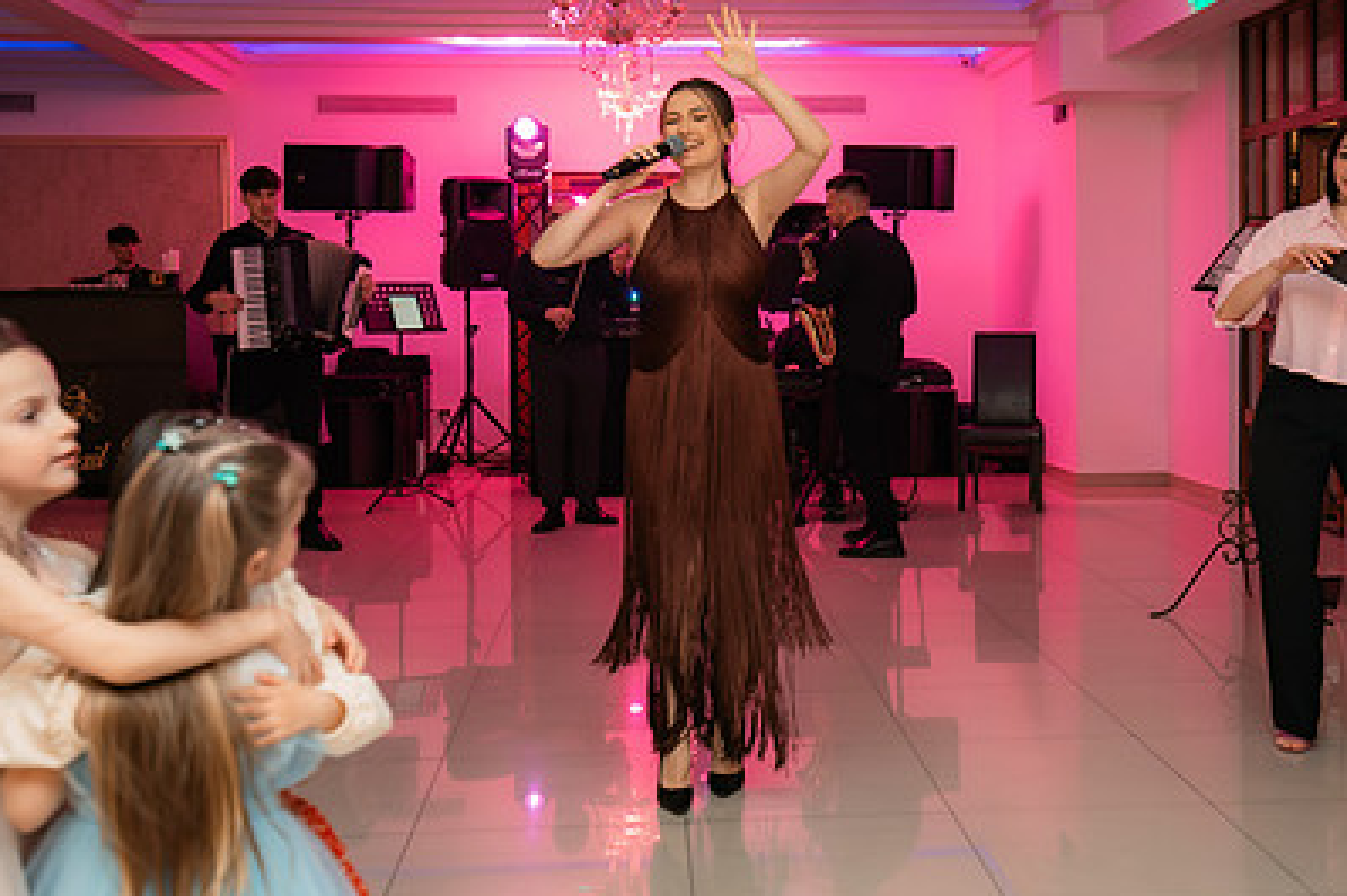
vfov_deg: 29.7
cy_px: 335
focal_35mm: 45
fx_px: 1683
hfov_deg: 43.4
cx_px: 802
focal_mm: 28
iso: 1600
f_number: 2.8
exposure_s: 1/200
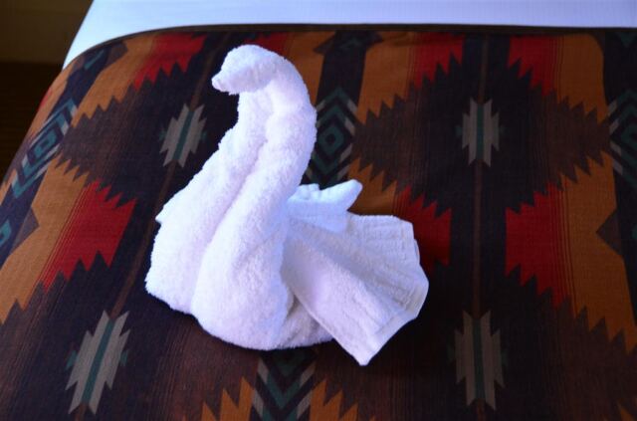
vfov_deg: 21.4
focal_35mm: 63
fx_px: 1112
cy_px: 210
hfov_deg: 32.0
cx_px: 318
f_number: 4.5
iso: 200
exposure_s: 1/8
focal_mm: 42
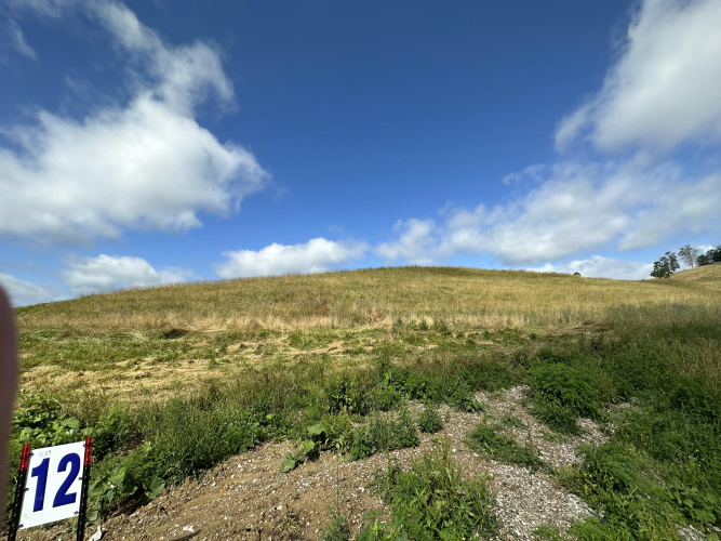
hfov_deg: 102.1
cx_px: 360
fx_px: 292
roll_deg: +3.3
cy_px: 270
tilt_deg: +11.5
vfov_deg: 85.7
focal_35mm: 14
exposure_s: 1/2564
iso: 50
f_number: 2.2
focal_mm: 2.22
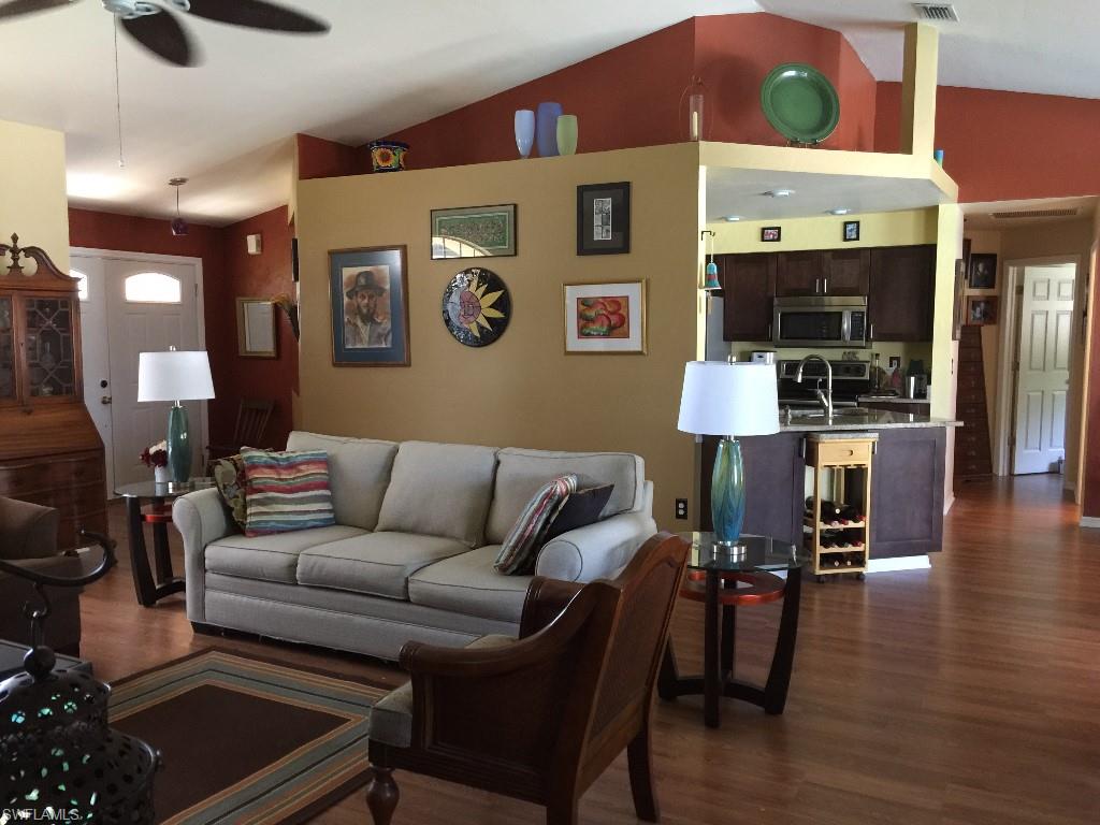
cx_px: 550
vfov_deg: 48.2
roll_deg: -1.0
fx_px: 922
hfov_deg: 61.7
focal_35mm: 29
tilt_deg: -7.4
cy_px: 412
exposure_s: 1/10
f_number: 2.2
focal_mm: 4.15
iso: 100
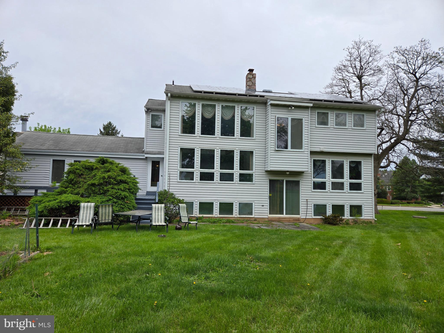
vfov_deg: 58.9
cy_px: 166
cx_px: 222
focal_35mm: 23
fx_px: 295
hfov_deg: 73.9
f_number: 1.8
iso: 25
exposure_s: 1/1151
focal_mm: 5.4
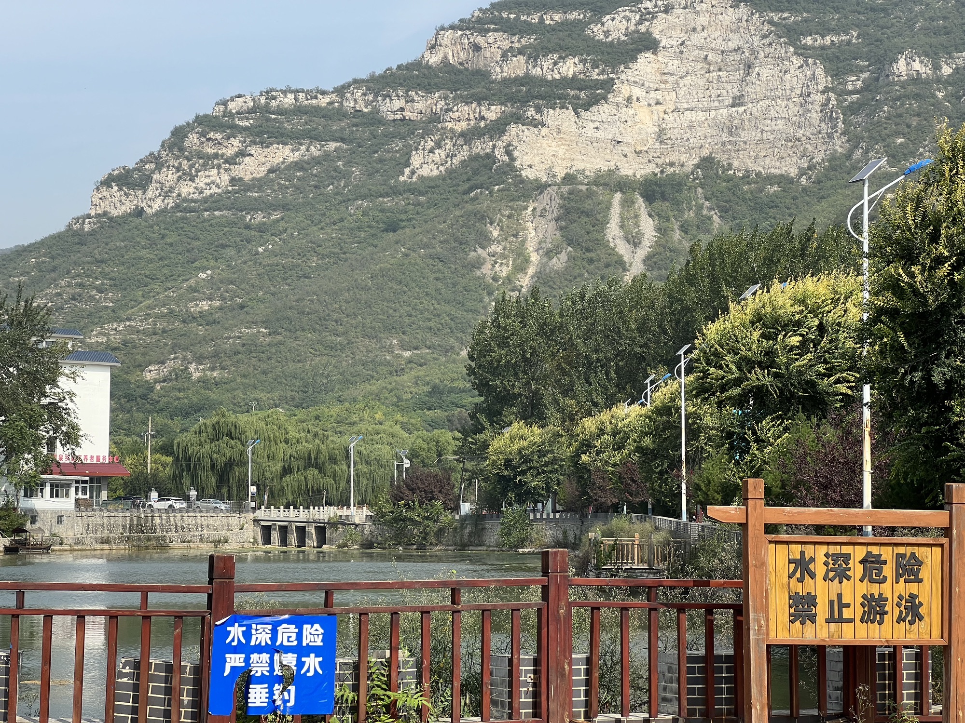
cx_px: 482
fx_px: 2147
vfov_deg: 19.1
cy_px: 362
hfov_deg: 25.3
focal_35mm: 77
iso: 32
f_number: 2.8
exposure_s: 1/602
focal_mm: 9
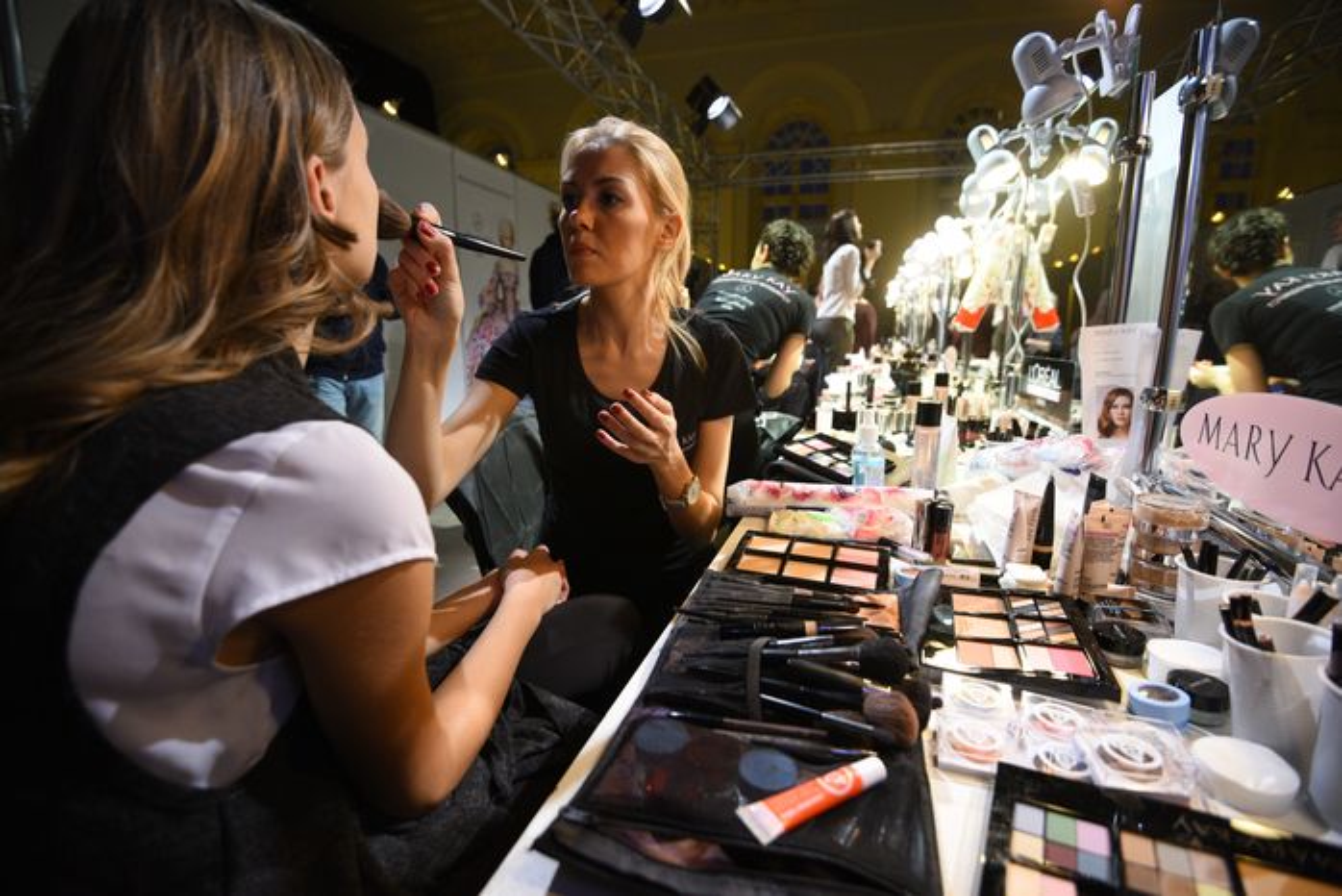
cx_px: 671
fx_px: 597
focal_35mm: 16
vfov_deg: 73.8
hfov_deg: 96.7
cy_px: 448
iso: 2000
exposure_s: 1/200
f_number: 4
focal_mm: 16
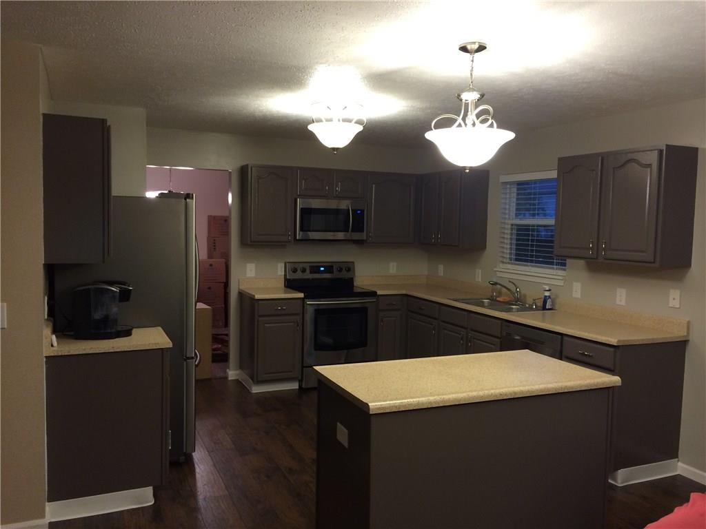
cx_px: 353
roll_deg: +0.8
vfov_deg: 48.2
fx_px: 591
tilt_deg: -4.6
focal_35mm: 29
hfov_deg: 61.7
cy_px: 264
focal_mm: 4.15
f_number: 2.2
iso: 125
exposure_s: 1/30
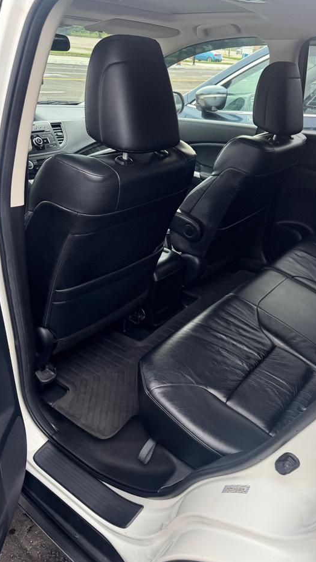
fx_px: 402
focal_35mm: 27
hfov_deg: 42.5
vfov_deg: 69.9
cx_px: 202
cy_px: 285
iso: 100
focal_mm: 6.76
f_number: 1.78
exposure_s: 1/122
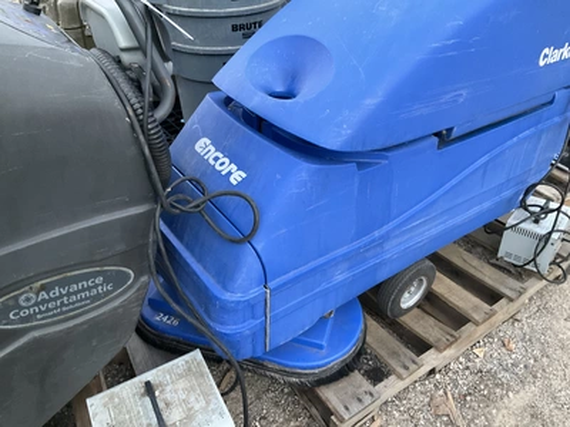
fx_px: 478
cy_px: 214
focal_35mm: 29
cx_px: 285
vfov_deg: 48.2
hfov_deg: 61.7
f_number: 1.8
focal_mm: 3
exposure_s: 1/57
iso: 320
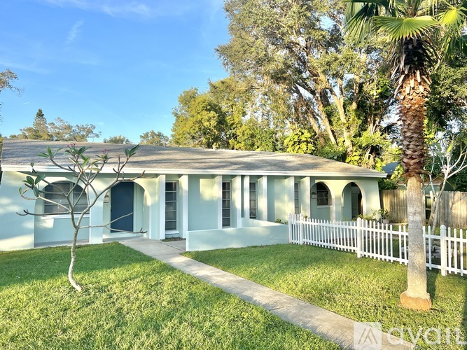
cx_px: 234
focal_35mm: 29
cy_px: 175
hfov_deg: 61.7
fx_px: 391
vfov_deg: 48.2
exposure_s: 1/1224
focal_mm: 5.7
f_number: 1.5
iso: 50
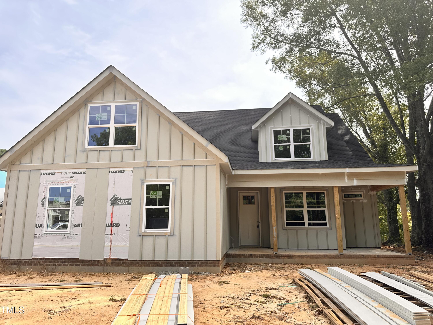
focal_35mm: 24
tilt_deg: +11.4
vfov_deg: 56.8
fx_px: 300
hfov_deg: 71.6
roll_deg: -0.2
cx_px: 216
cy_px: 162
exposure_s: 1/1119
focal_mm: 6.86
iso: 80
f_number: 1.78
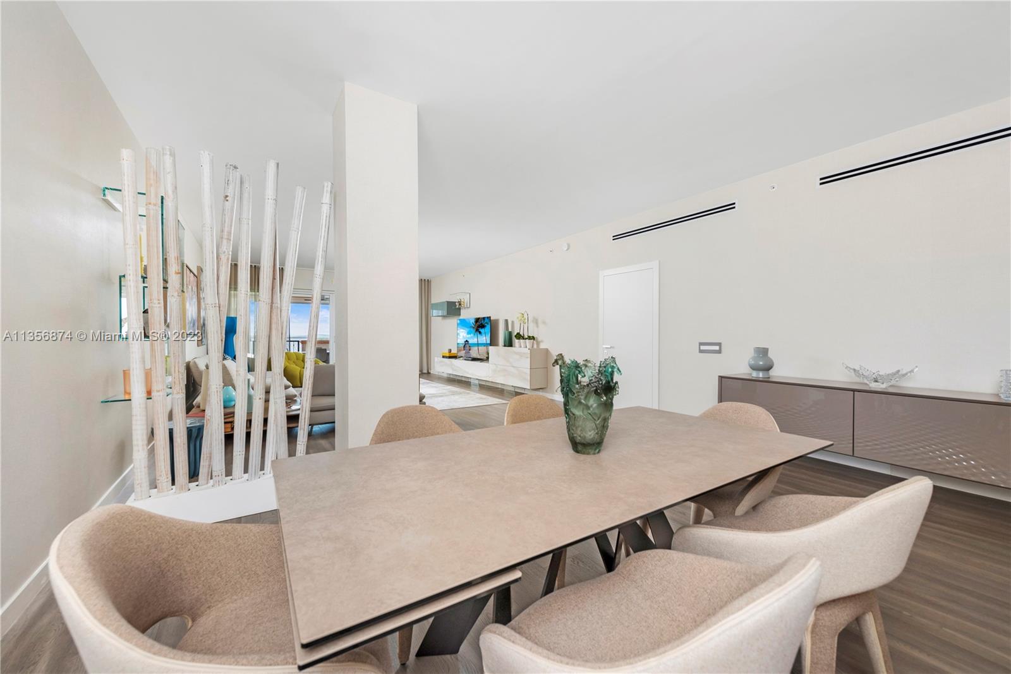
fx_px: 393
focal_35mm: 14
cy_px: 337
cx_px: 506
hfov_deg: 104.2
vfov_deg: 81.2
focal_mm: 14
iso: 640
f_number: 8
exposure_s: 1/100
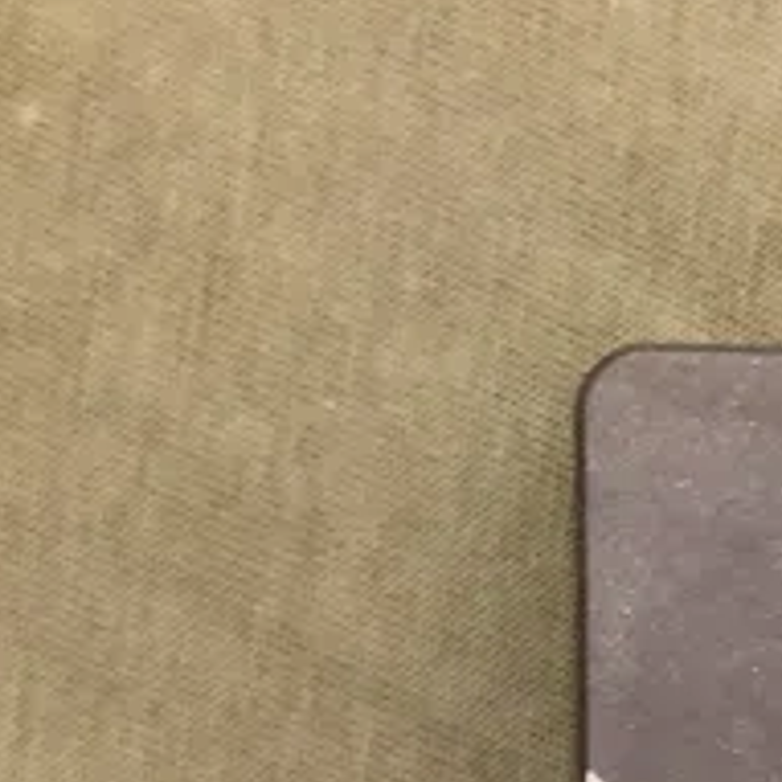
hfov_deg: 16.9
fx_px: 2351
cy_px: 880
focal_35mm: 92
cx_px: 1224
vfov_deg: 18.1
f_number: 2.4
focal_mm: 3.3
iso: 500
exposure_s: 1/30
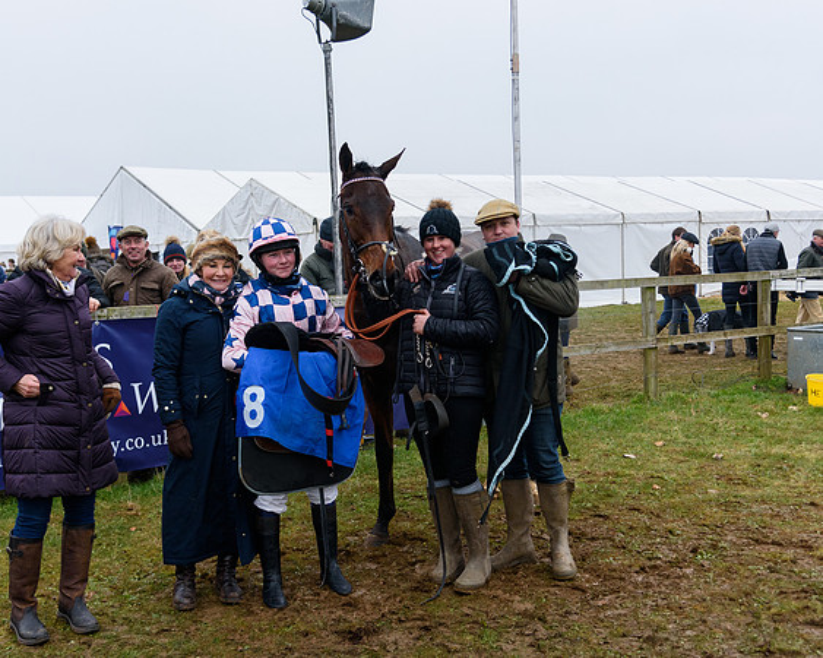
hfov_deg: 43.1
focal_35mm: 43
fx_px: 1041
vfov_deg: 35.1
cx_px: 412
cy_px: 329
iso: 1000
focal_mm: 38
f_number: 4
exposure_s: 1/200
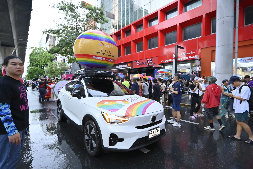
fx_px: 123
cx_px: 126
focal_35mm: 18
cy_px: 84
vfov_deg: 68.8
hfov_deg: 91.6
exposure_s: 1/200
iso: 800
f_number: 4
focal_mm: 17.5
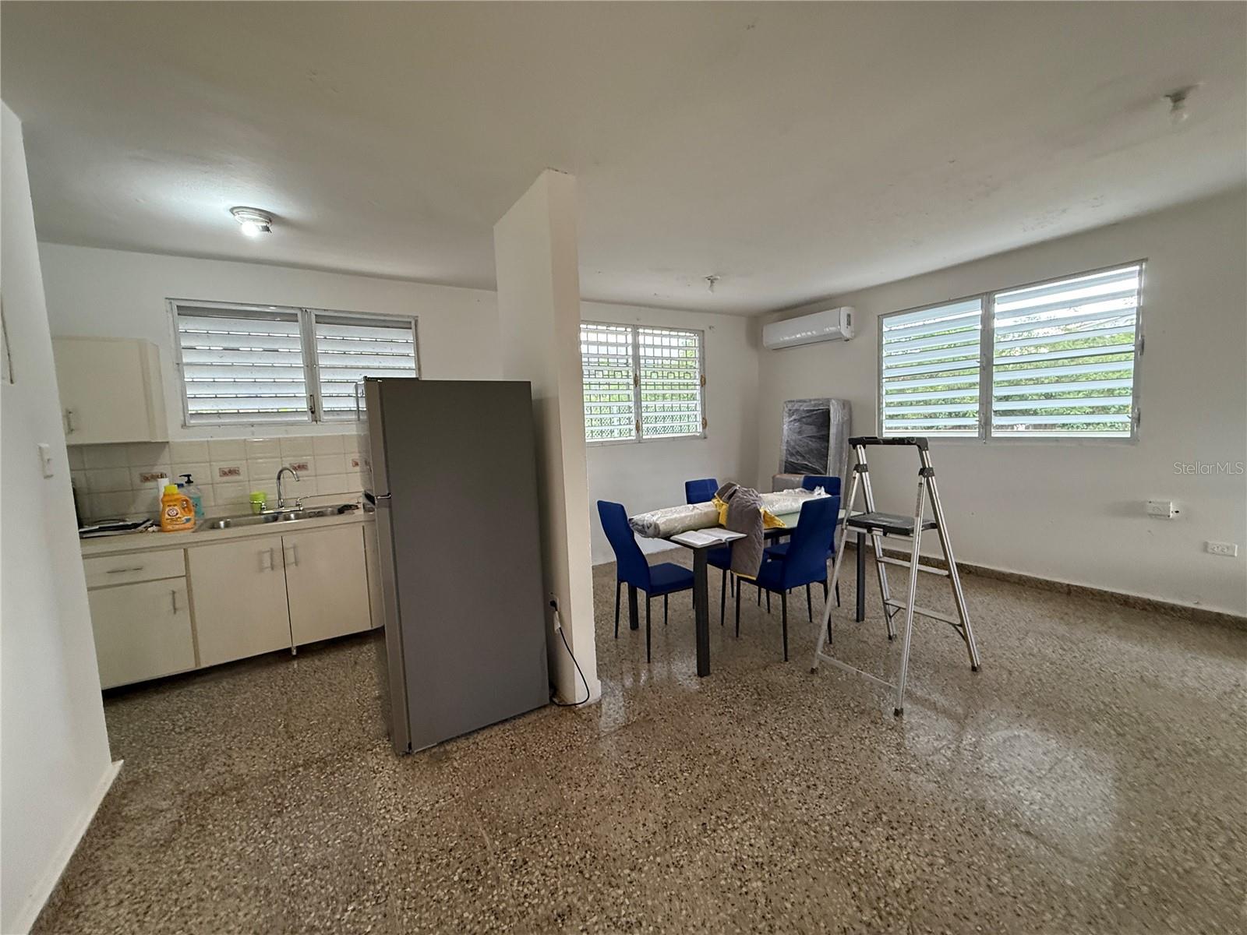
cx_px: 624
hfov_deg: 102.1
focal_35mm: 14
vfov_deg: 85.7
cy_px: 468
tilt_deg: -5.2
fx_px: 504
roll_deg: +1.8
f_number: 2.2
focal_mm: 2.22
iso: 400
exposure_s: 1/74
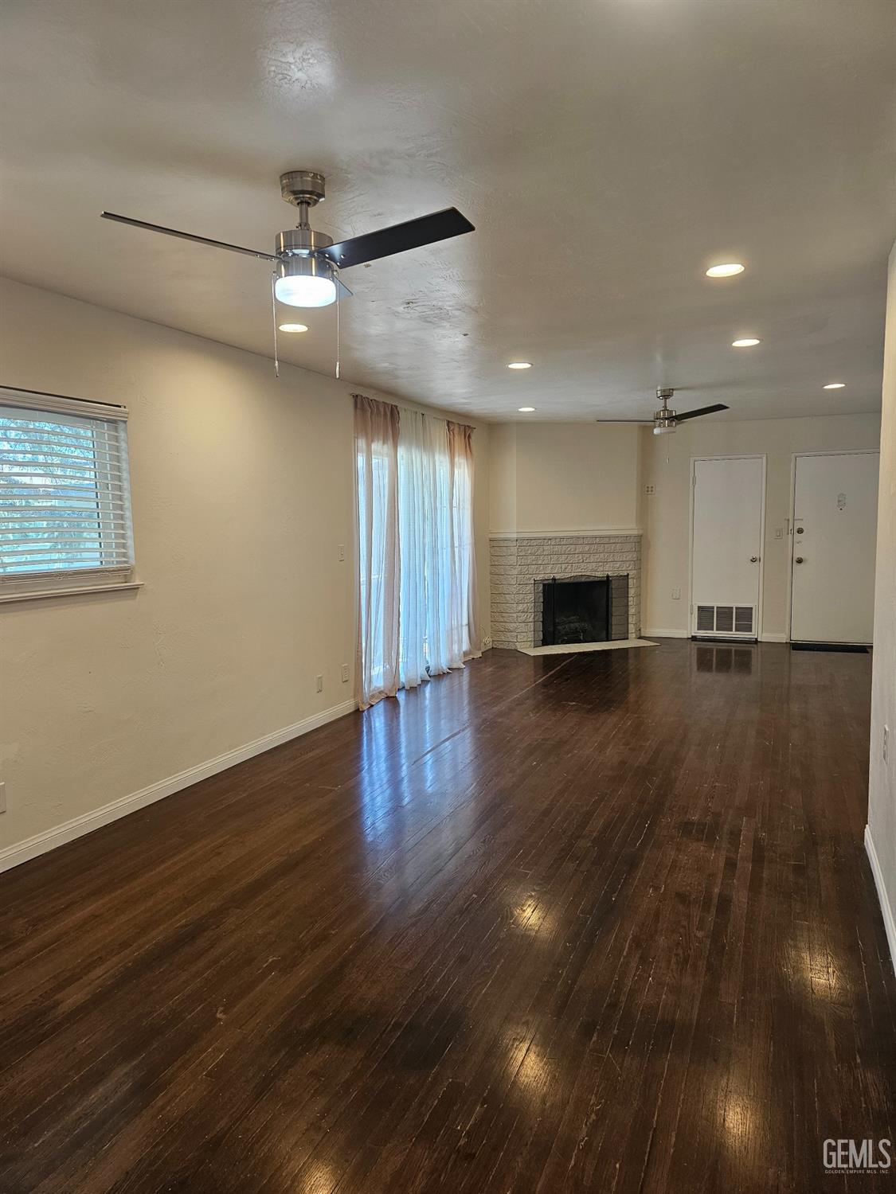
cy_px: 597
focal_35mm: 23
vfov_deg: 73.9
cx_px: 448
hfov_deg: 58.9
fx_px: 794
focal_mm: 6.3
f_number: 1.7
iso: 125
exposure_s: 1/120
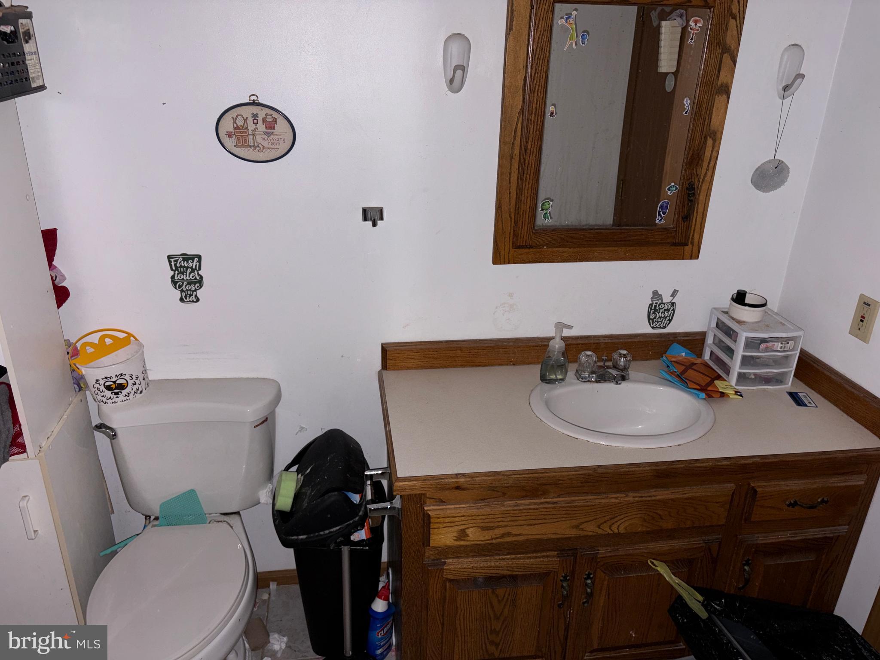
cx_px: 440
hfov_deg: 67.3
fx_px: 661
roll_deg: -1.3
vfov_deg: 53.1
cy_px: 330
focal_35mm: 26
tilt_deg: -23.3
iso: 32
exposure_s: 1/4
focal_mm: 5.96
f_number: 1.6
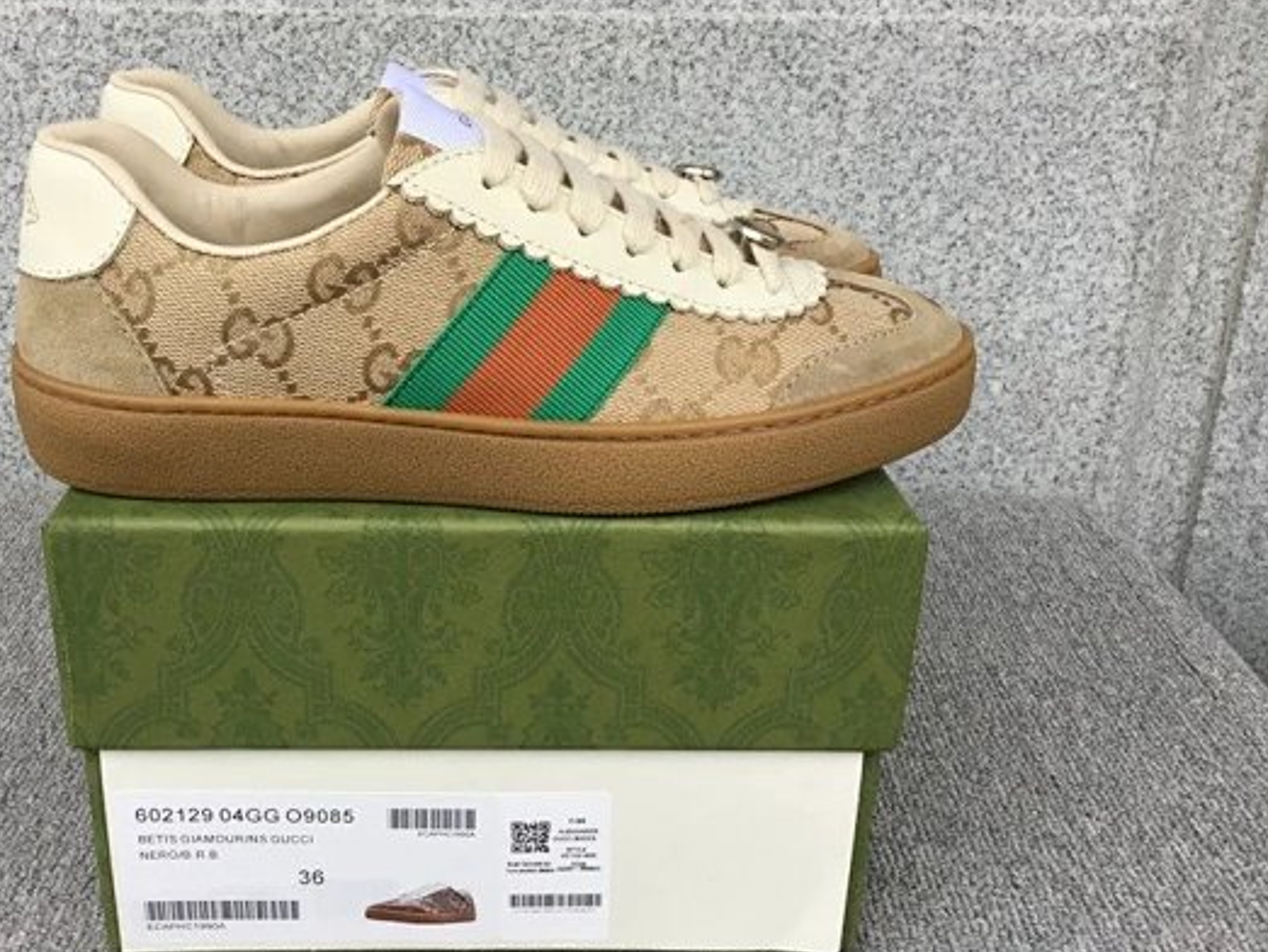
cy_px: 474
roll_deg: -0.3
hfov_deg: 48.6
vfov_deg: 37.7
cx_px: 503
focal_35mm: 38
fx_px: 1393
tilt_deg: -22.1
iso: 32
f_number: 2.4
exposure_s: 1/100
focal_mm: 3.3
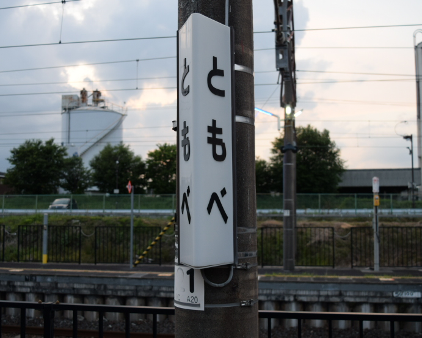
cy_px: 172
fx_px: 537
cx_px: 203
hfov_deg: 42.9
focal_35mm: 43
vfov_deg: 34.9
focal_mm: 22
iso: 400
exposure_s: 1/80
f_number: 4.5
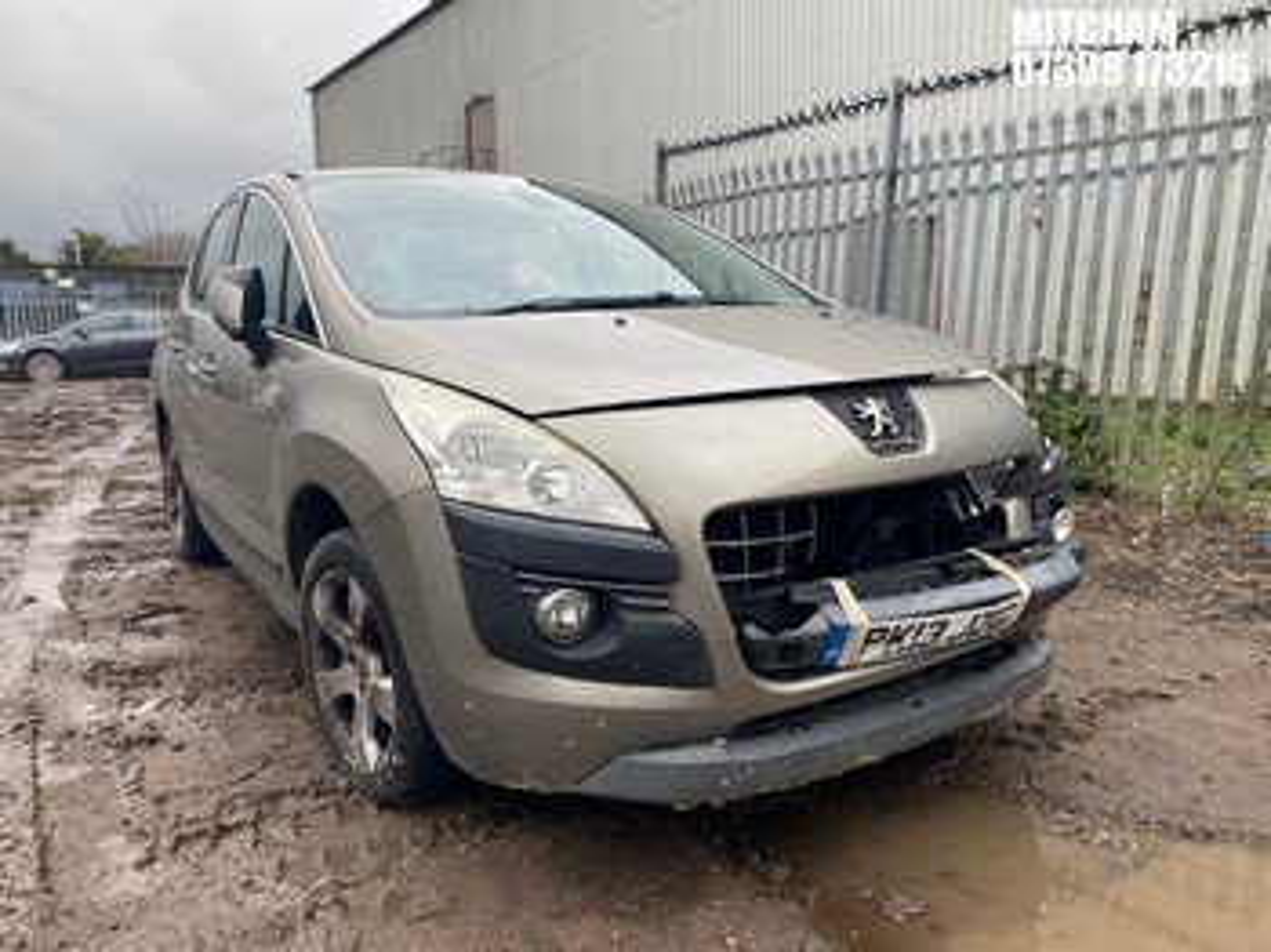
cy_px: 476
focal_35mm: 26
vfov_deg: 53.0
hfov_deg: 67.3
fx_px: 954
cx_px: 636
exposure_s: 1/121
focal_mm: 4.25
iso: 40
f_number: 1.8
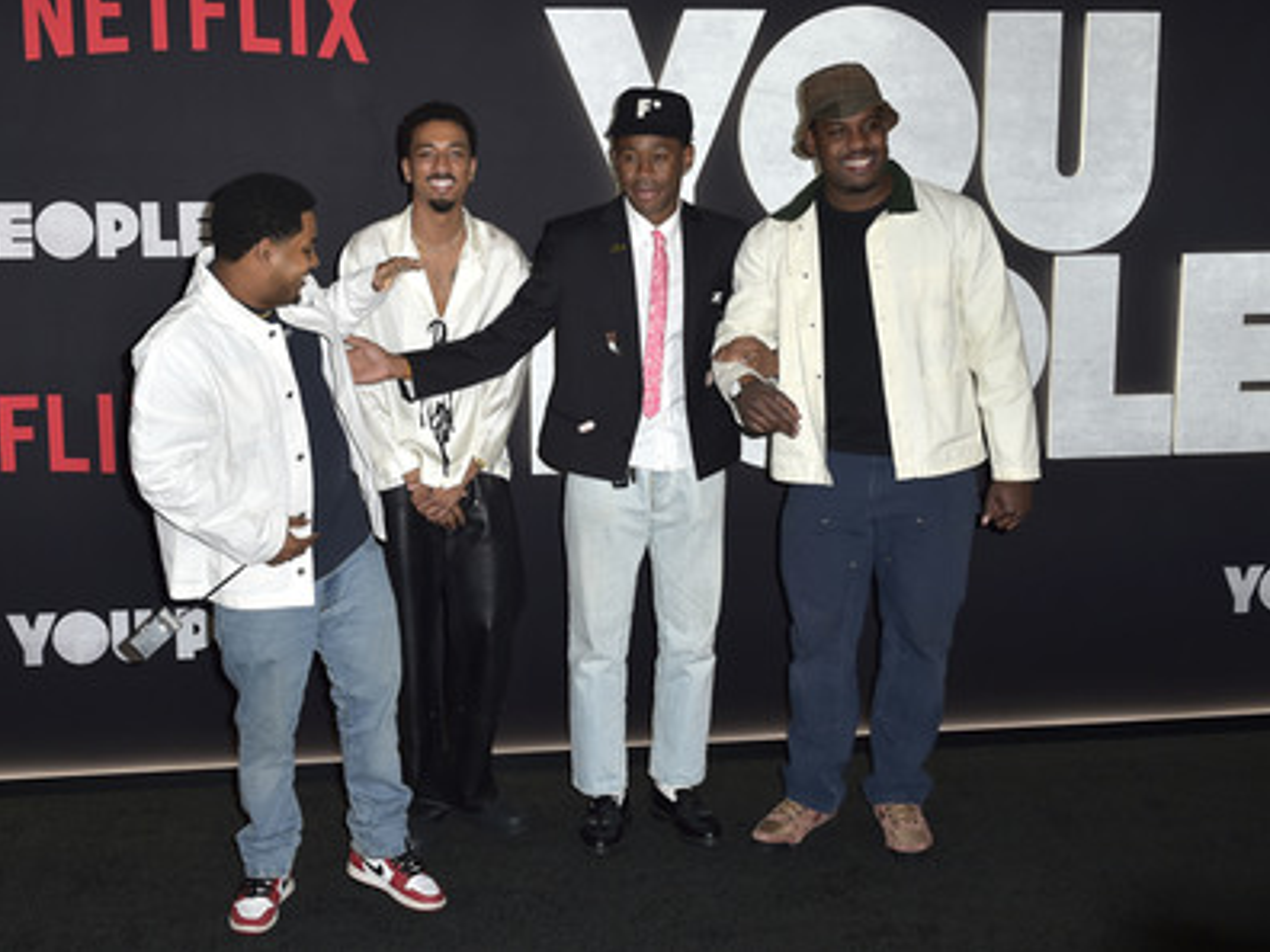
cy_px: 478
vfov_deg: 40.7
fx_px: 1284
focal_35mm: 35
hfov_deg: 52.6
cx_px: 587
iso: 500
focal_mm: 32
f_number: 6.3
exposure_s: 1/250
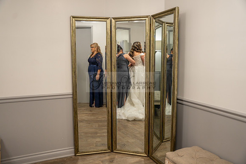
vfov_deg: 41.6
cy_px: 82
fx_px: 216
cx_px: 123
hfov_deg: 59.3
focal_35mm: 32
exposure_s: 1/80
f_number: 2.8
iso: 320
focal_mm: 31.6
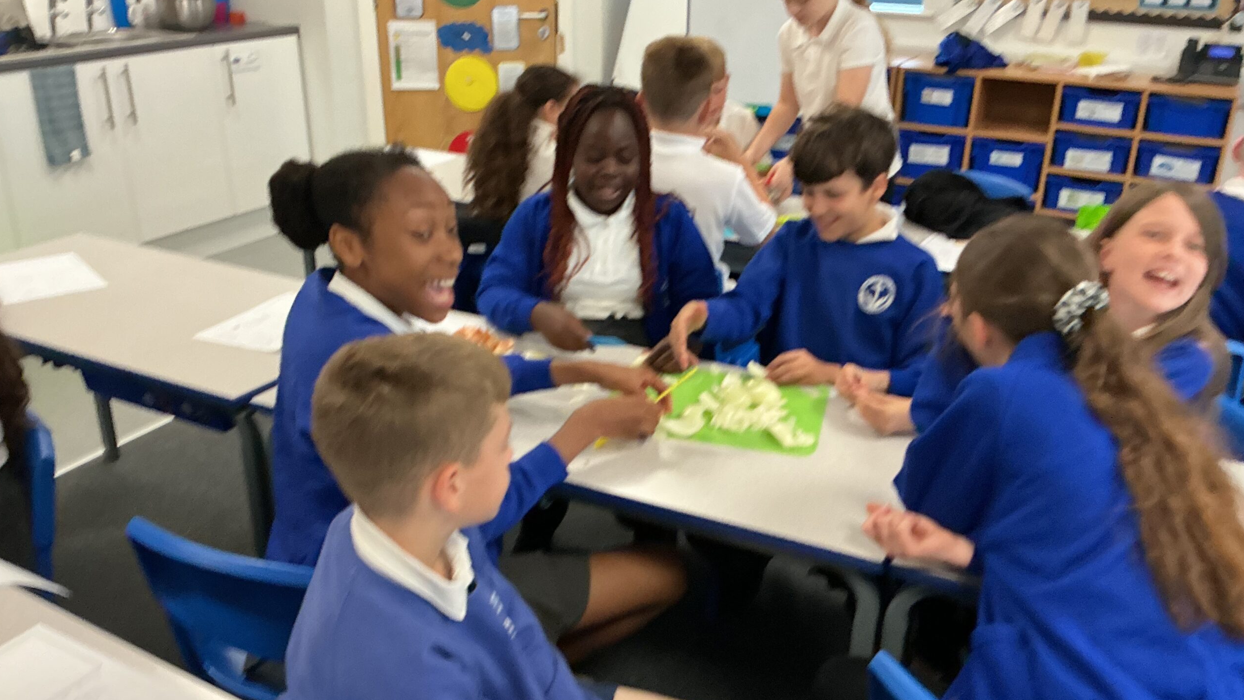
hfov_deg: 61.0
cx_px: 624
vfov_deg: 36.7
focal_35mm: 32
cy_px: 373
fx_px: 1056
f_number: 1.8
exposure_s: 1/60
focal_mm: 3
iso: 125
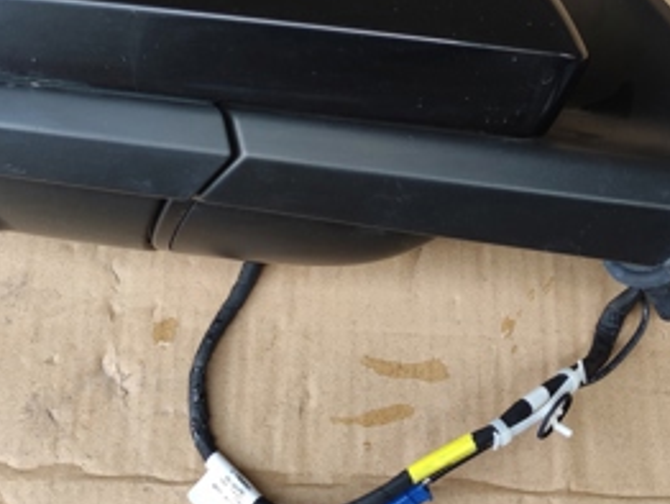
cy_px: 31
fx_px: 1182
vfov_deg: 23.3
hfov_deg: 31.6
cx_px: 312
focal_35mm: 61
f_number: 1.89
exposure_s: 1/120
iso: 98
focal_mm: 5.43
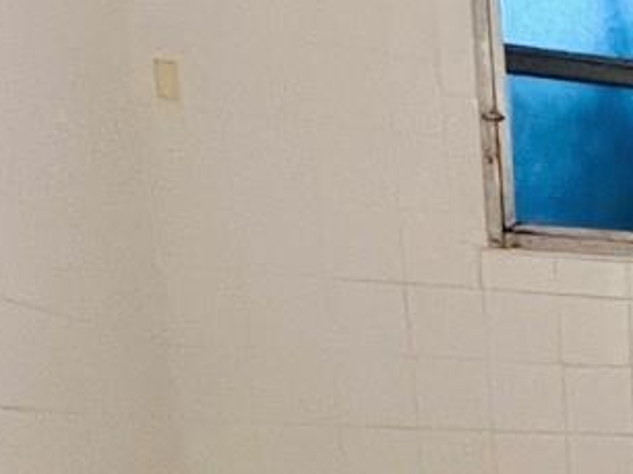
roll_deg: -0.9
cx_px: 1111
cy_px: 743
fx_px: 1242
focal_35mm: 68
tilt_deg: -13.0
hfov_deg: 20.8
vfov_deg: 18.7
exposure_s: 1/120
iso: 200
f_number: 1.8
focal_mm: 1.57
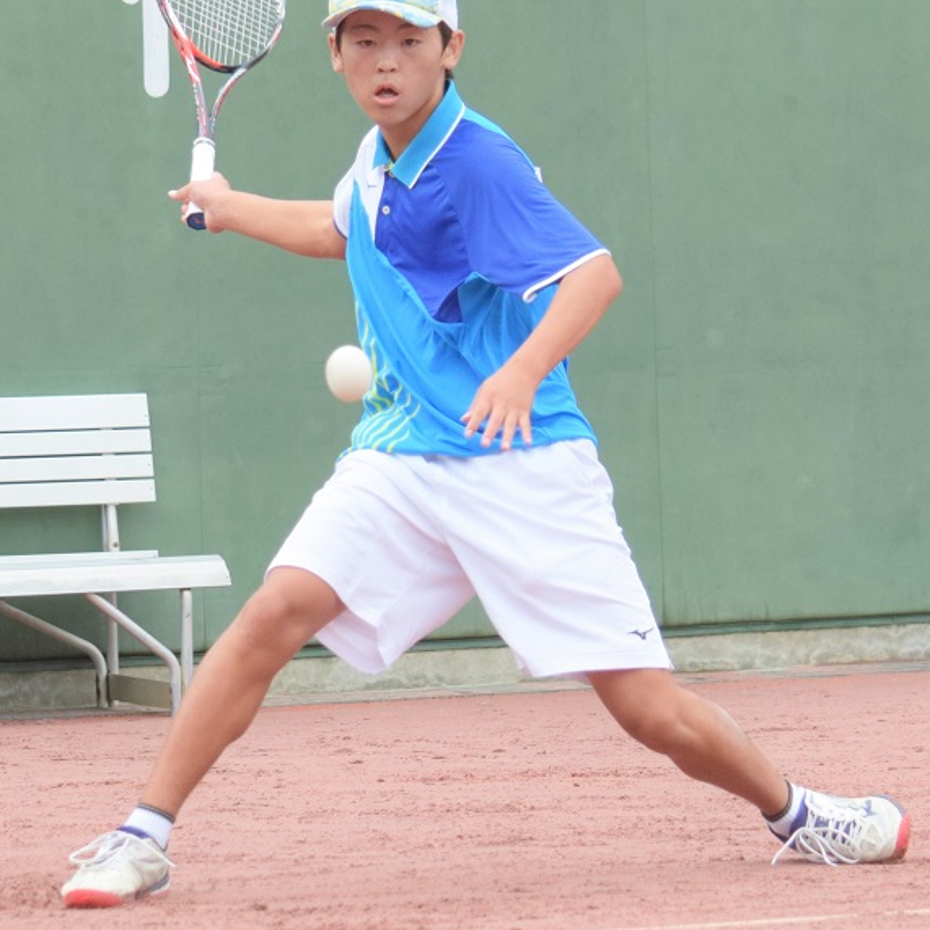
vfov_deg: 9.2
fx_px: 5767
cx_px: 463
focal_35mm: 190
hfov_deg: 9.2
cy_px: 409
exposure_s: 1/1600
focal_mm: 85
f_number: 4.5
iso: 500
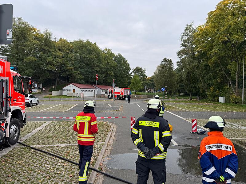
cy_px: 92
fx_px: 171
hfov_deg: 71.6
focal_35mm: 24
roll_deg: +0.1
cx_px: 123
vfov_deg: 56.8
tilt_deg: -0.3
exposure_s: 1/360
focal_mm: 6.76
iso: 80
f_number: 1.78
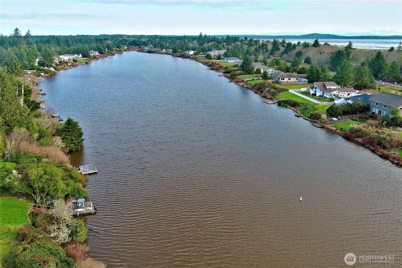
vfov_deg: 45.0
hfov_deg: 63.7
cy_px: 134
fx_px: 324
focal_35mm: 29
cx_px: 201
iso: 100
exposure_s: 1/357
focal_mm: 10.57
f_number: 2.8
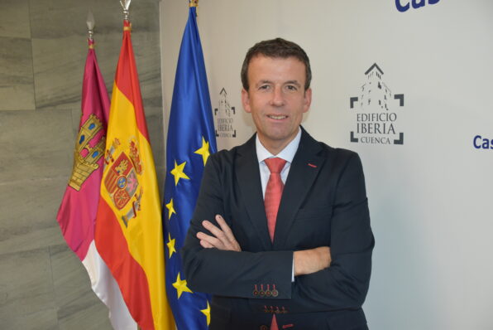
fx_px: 370
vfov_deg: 48.0
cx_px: 246
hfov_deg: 67.4
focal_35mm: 27
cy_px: 165
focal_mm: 18
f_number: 5
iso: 800
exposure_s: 1/100
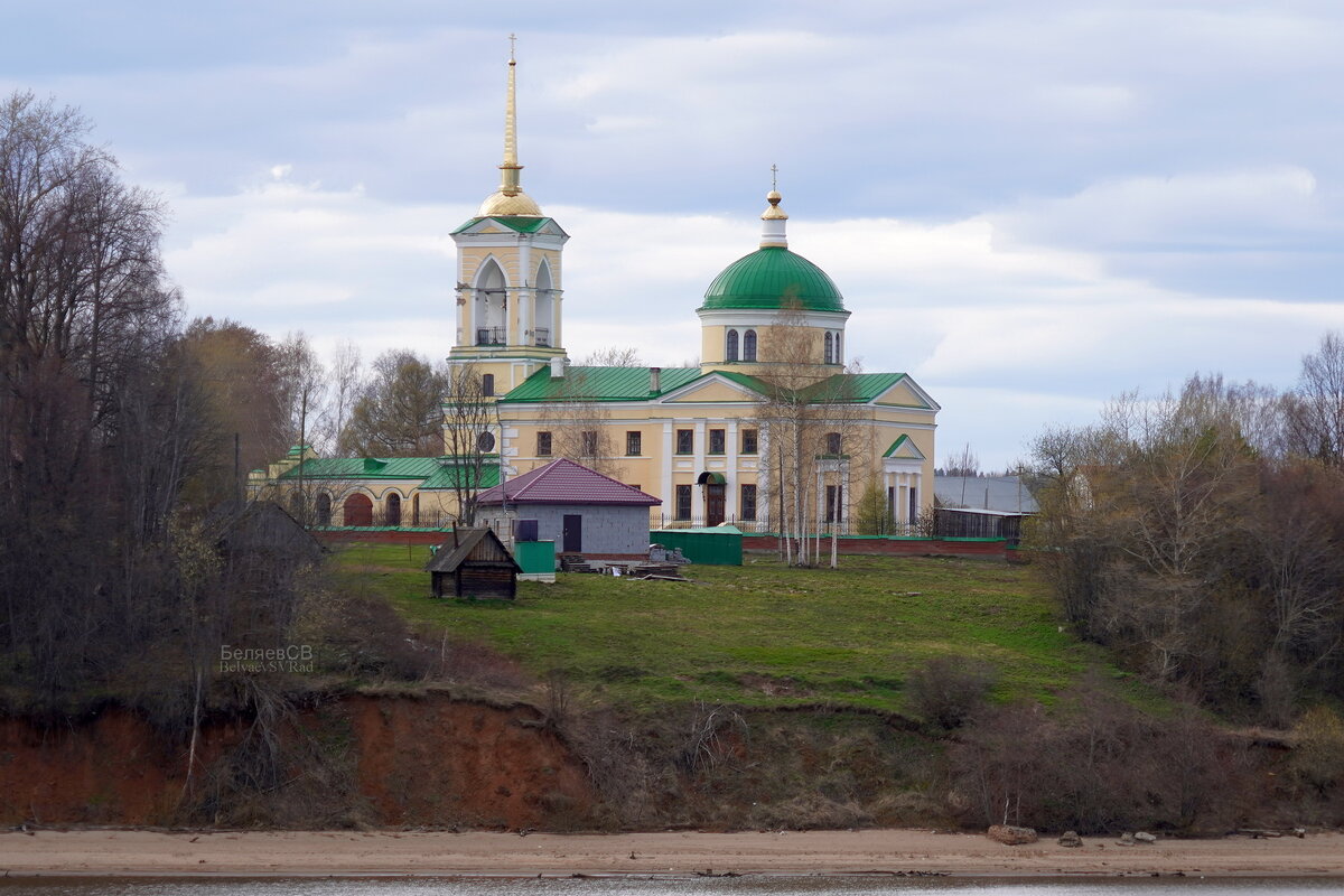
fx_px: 6551
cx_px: 672
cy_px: 448
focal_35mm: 176
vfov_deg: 7.8
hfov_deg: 11.7
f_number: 6.3
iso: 160
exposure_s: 1/250
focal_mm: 117
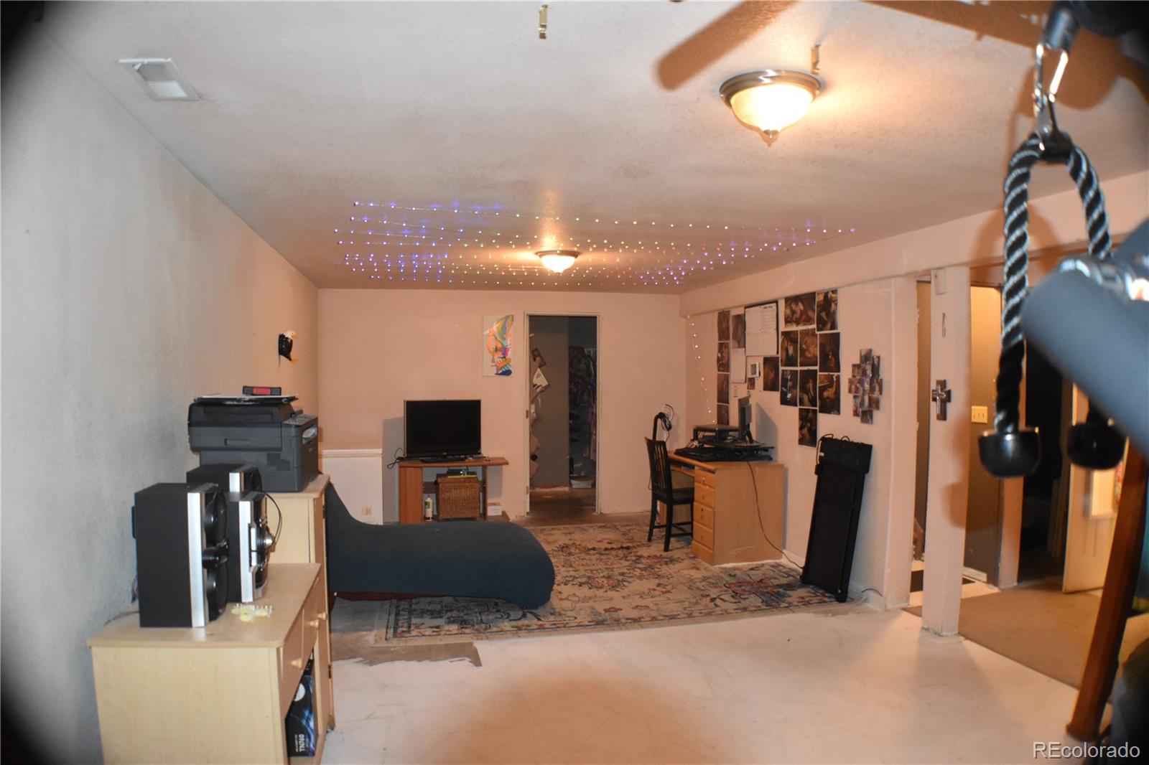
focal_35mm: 30
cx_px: 574
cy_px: 382
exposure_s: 1/60
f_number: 3.8
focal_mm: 20
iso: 3200
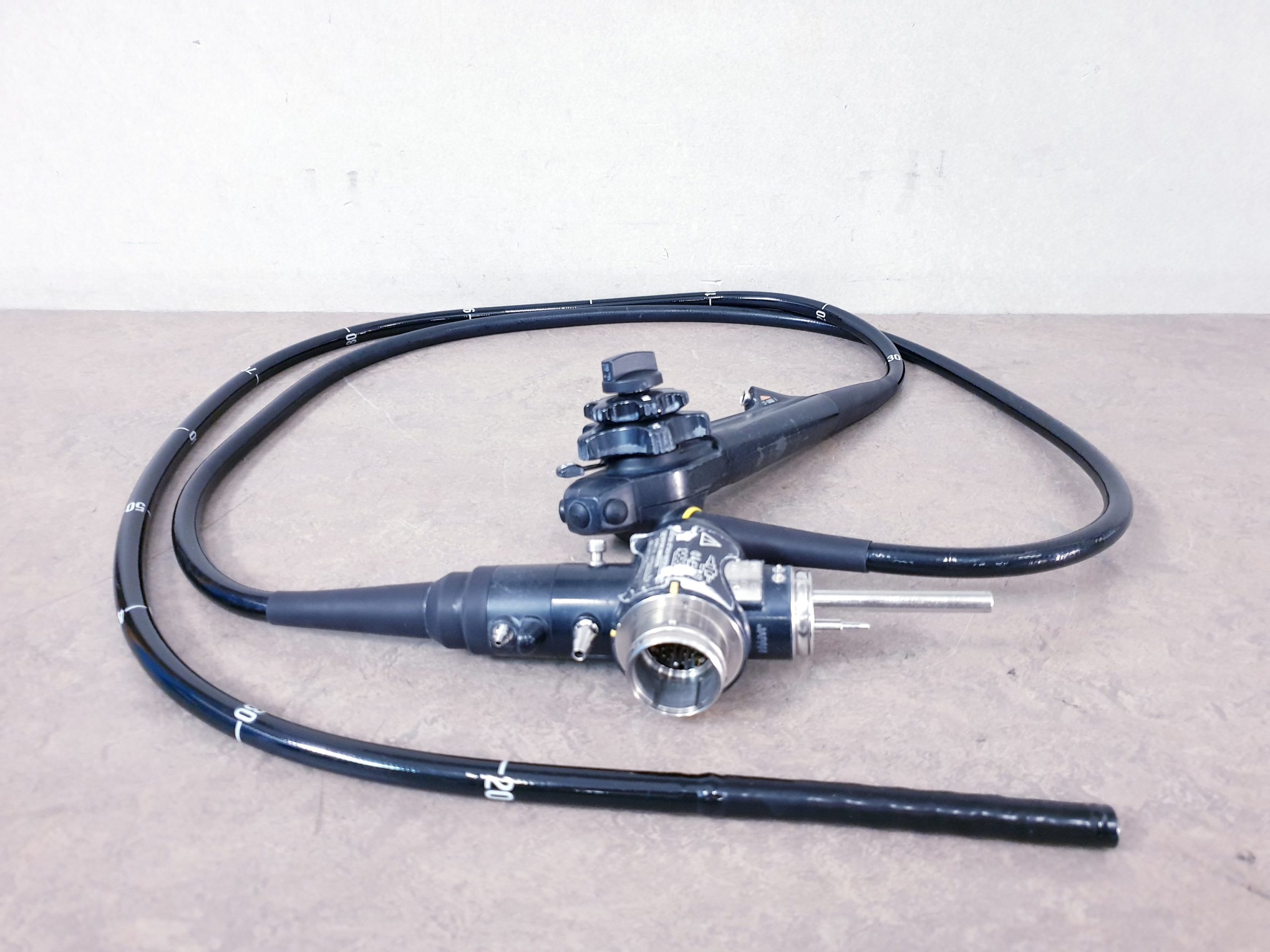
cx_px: 635
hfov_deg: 67.3
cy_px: 476
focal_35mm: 26
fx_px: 954
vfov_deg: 53.1
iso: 250
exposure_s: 1/50
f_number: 1.5
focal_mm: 4.3
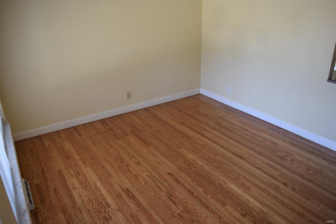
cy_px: 112
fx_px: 252
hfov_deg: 67.4
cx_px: 168
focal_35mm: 27
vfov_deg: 47.9
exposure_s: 1/80
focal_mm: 18
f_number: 4.5
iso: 400
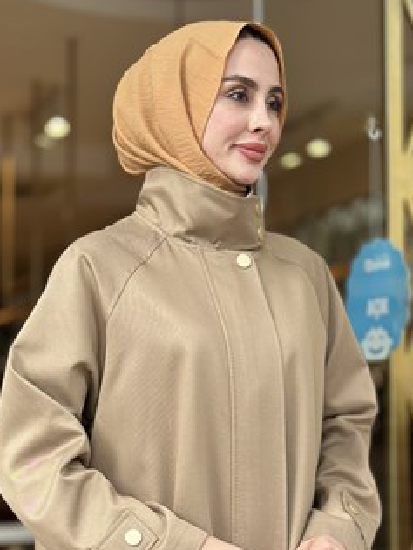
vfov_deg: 24.5
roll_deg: -0.1
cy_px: 400
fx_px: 1257
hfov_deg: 18.7
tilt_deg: -0.1
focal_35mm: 79
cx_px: 221
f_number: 1.78
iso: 80
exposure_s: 1/373
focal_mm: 6.86
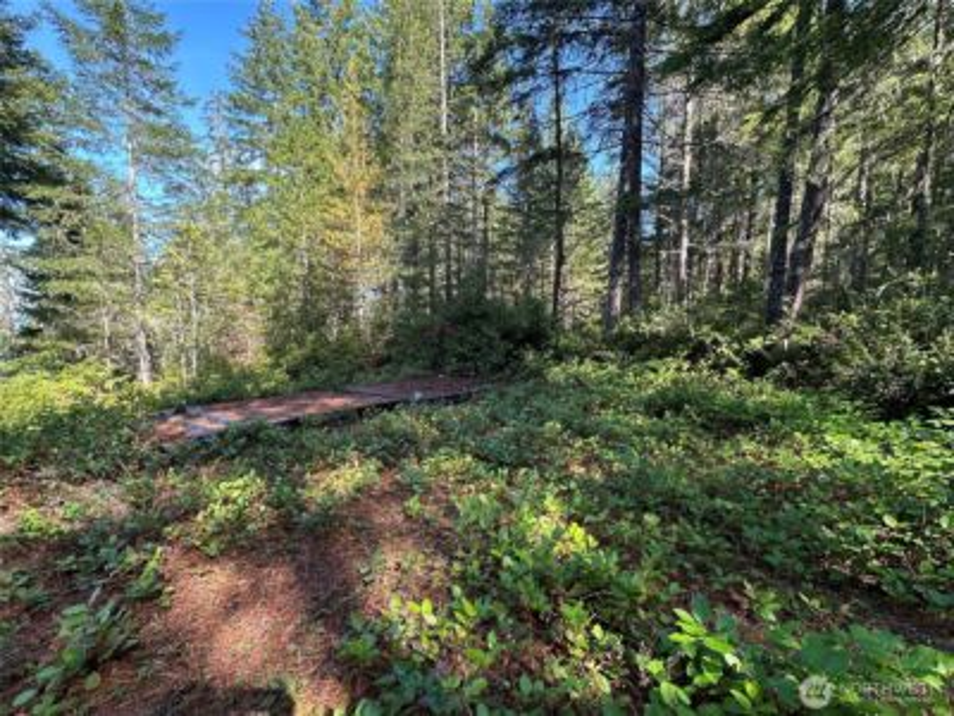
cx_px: 477
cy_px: 358
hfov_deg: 102.1
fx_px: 386
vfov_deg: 85.7
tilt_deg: -5.5
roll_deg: -0.4
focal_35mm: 14
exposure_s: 1/137
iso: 40
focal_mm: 2.22
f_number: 2.2
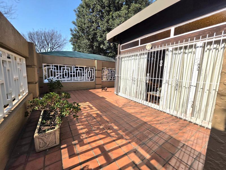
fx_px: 85
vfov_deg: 89.9
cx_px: 113
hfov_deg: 106.2
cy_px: 85
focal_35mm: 13
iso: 40
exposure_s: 1/2000
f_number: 1.9
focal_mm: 2.2
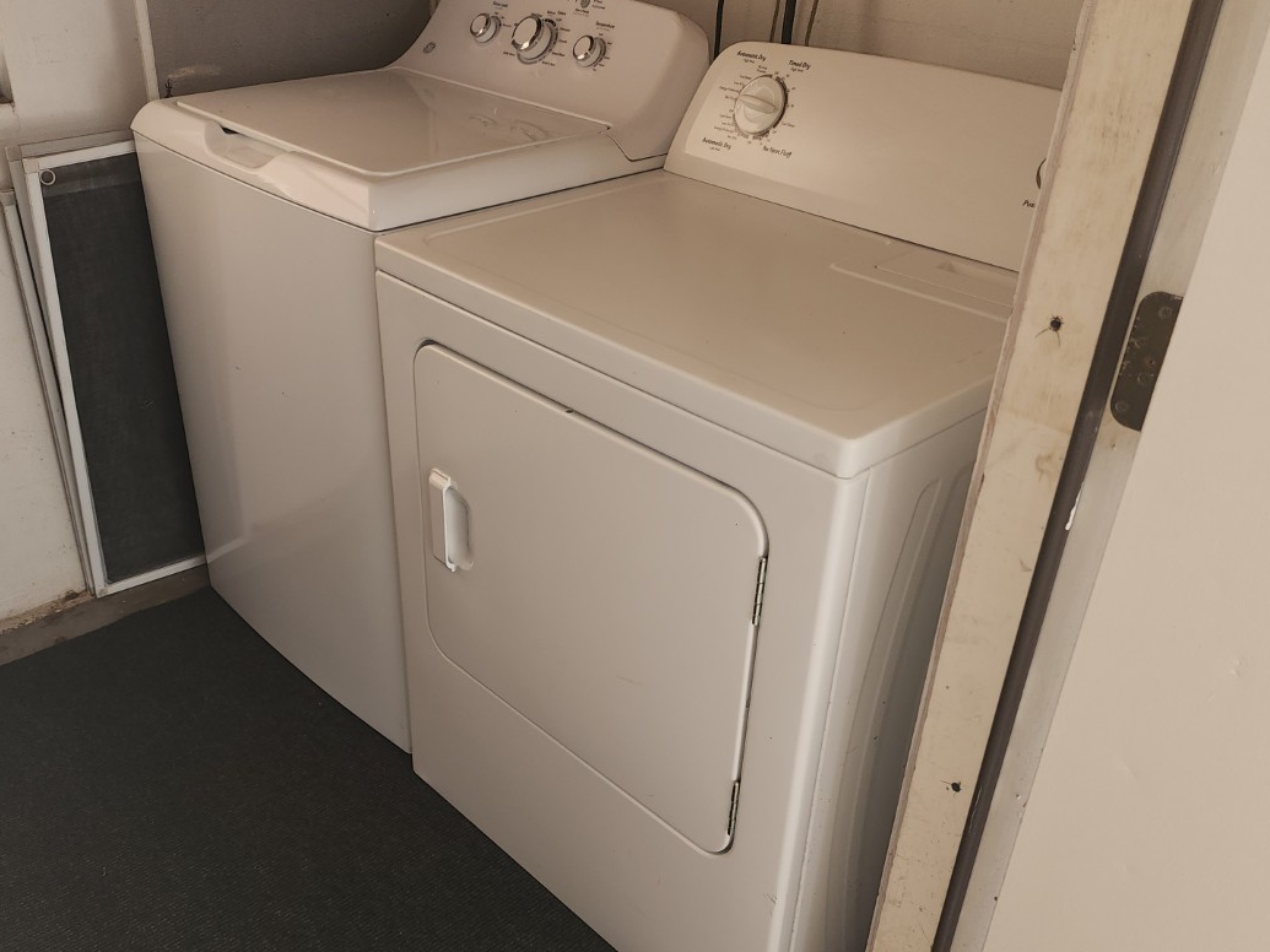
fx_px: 1174
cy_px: 574
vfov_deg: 43.9
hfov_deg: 56.7
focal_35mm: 32
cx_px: 557
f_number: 1.8
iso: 20
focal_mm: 6.4
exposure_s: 1/60
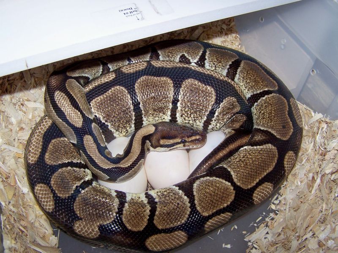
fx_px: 371
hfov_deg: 49.0
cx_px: 169
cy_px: 126
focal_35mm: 38
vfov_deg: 37.7
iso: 80
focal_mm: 6.3
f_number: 2.8
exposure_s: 1/60
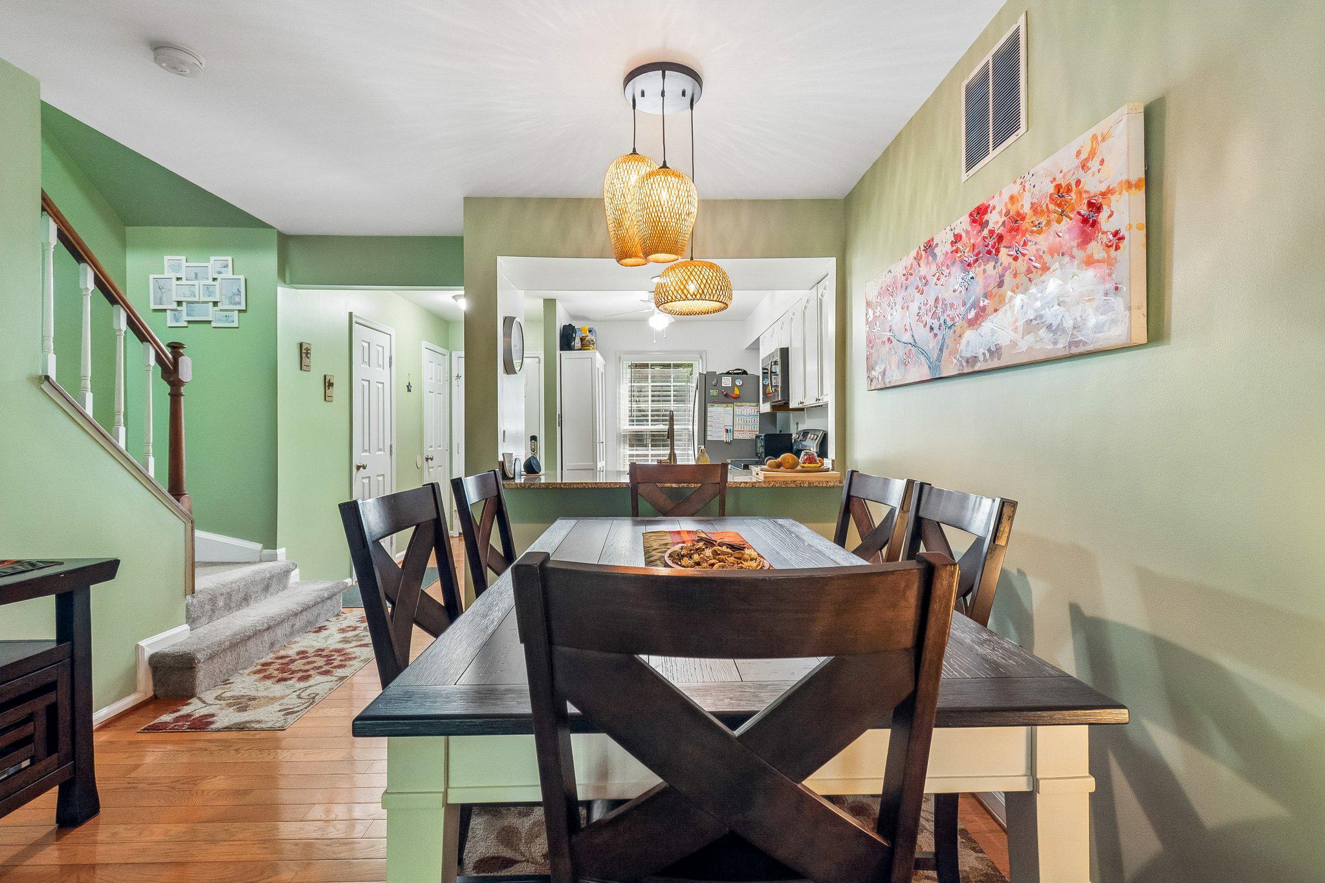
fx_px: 552
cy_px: 442
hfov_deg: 100.4
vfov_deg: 77.3
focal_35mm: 15
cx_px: 662
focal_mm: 10
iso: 400
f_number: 5.6
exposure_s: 1/25
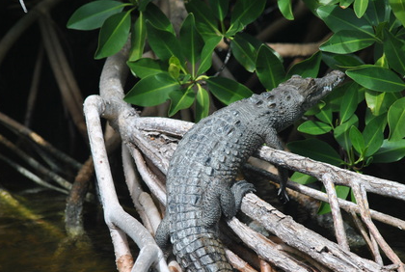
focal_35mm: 310
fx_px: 3491
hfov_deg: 6.6
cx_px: 212
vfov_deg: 4.5
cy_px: 176
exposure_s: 1/640
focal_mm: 155
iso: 200
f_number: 5
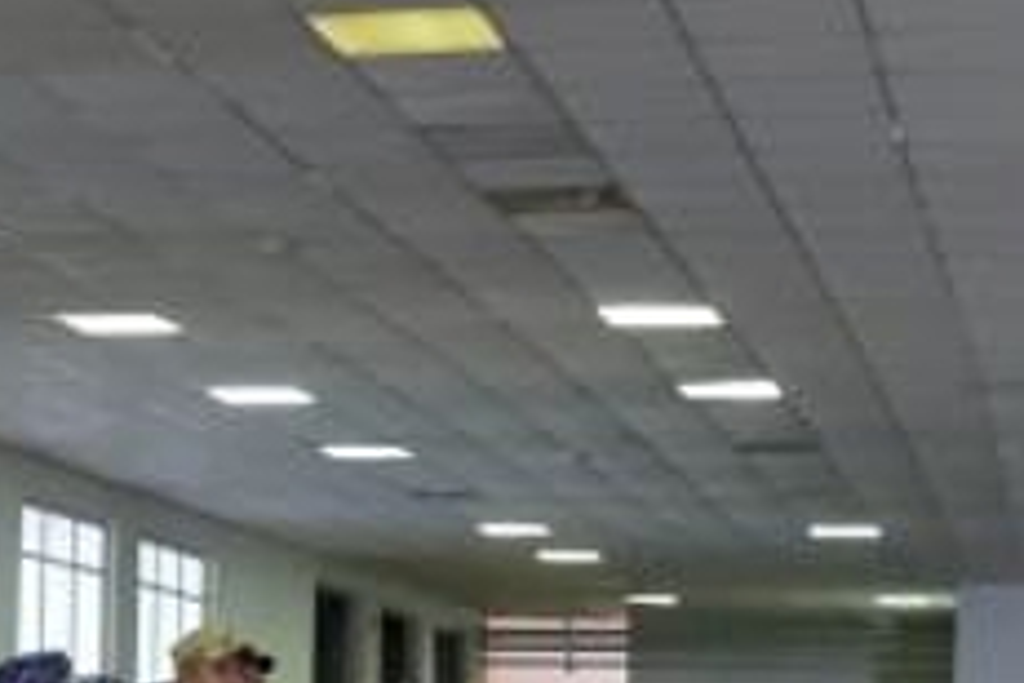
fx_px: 3043
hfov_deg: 18.9
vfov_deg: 12.5
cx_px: 177
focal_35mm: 107
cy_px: 829
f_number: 3
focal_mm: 11.86
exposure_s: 1/25
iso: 1600
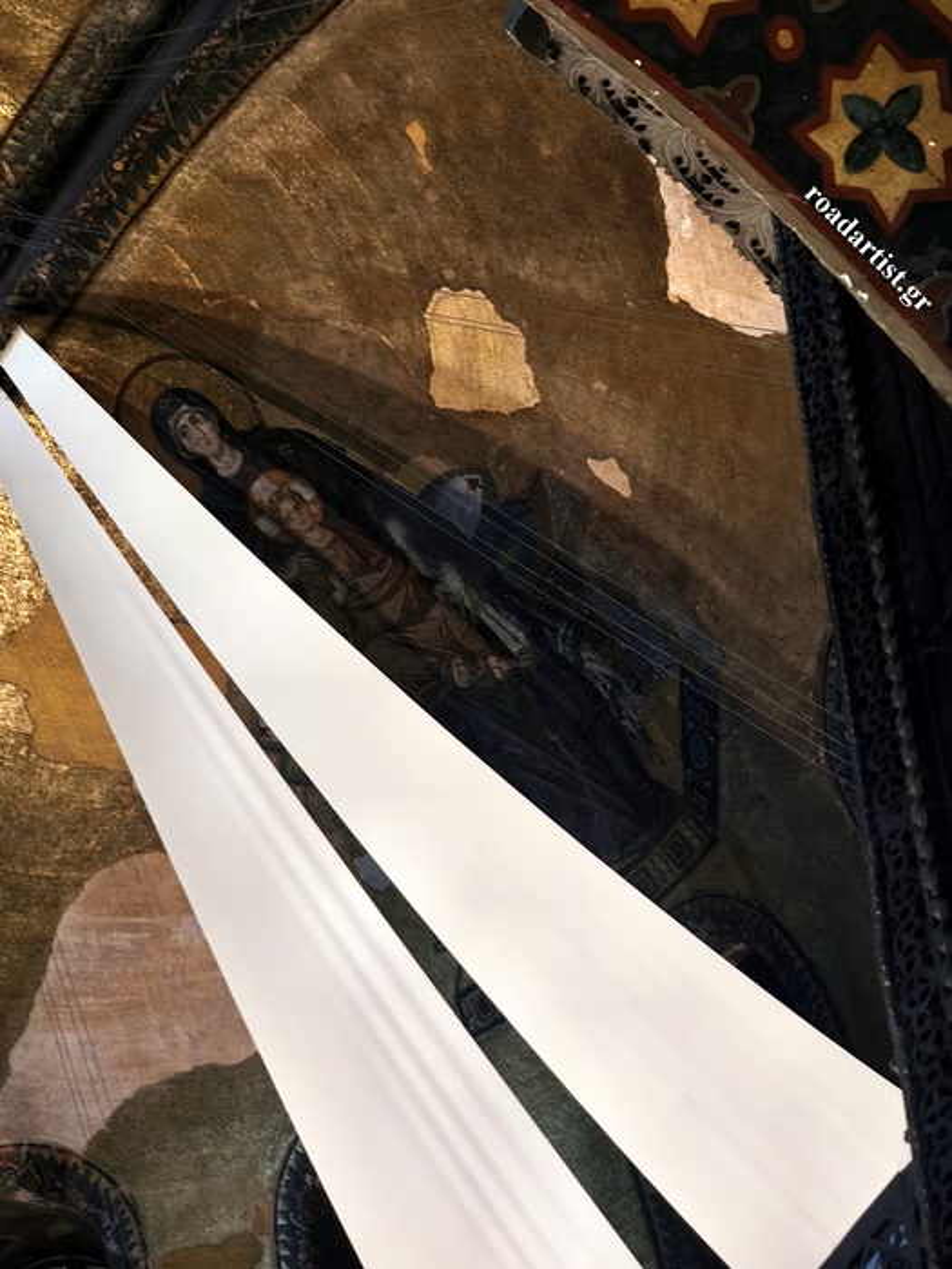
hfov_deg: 20.4
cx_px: 476
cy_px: 634
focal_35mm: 72
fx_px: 2640
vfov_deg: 27.0
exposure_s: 1/50
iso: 2500
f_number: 1.9
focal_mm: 7.1
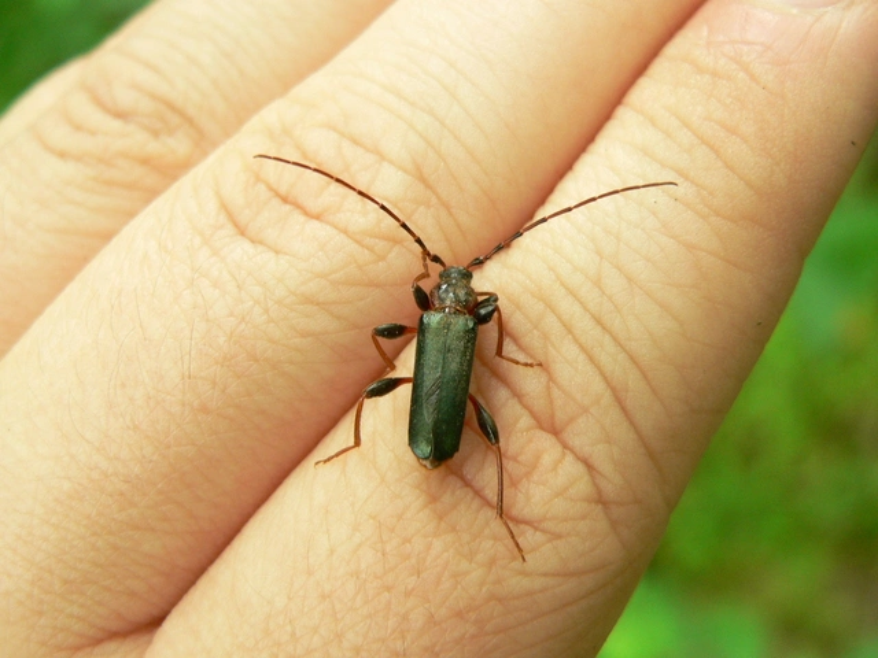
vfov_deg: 24.4
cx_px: 439
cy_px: 329
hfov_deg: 32.2
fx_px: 1522
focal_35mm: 60
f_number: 2.8
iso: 200
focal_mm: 9.9
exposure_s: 1/40
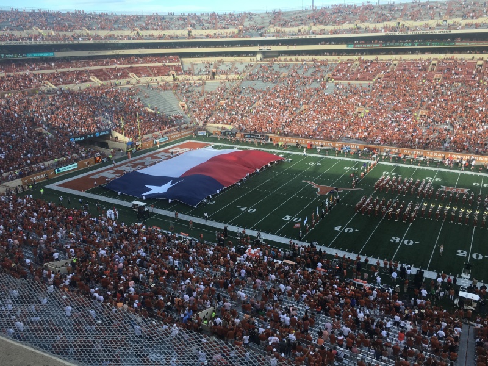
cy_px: 183
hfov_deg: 61.7
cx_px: 244
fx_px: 409
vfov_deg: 48.2
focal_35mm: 29
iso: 25
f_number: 2.2
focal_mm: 4.15
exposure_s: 1/458
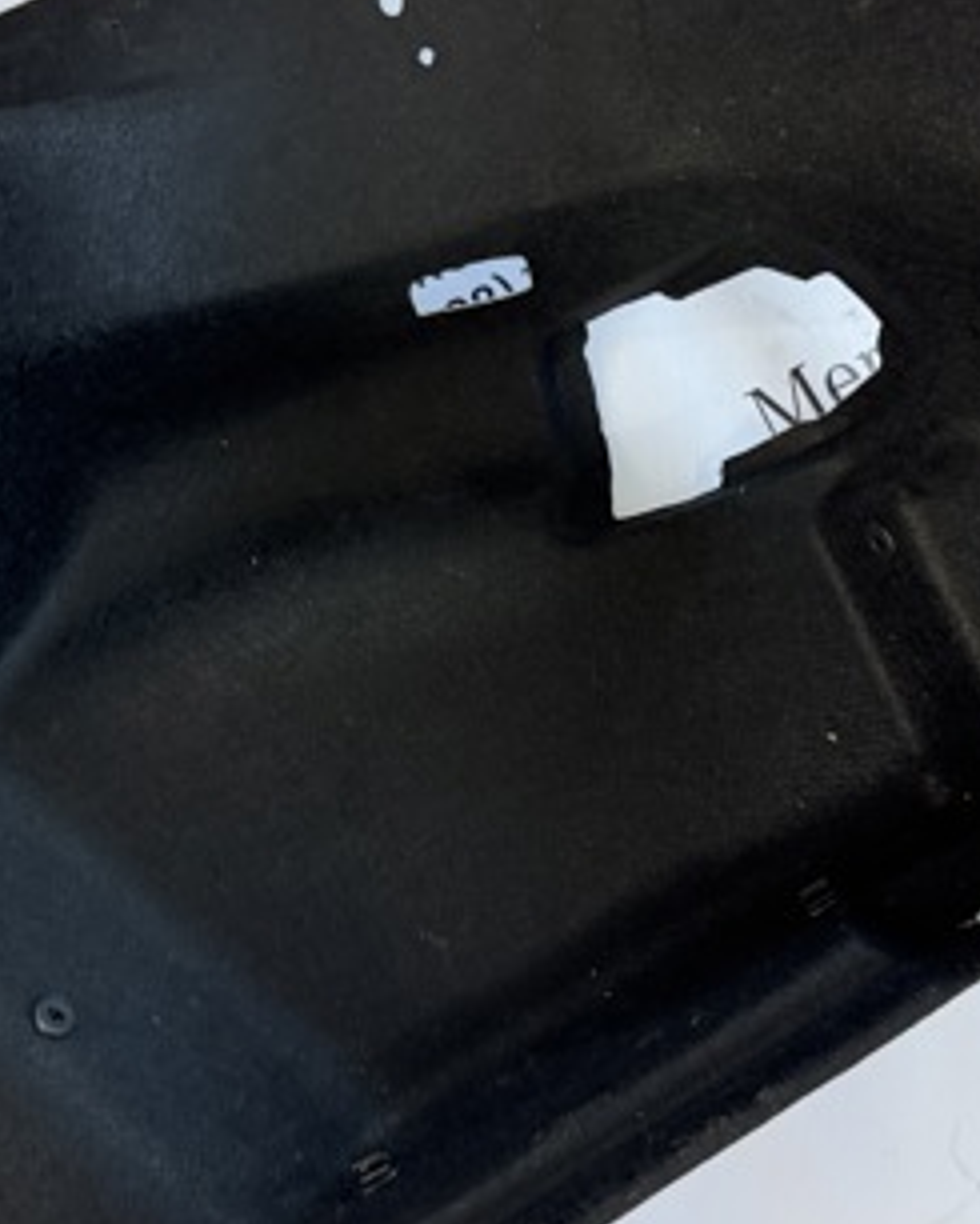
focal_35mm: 49
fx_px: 1776
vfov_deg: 37.8
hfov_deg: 30.8
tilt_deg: -75.8
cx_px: 528
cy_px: 472
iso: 160
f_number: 1.78
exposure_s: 1/49
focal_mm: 6.76
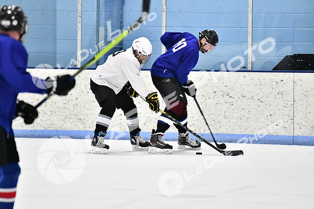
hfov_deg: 6.9
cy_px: 104
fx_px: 2617
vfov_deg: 4.6
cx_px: 157
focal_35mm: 300
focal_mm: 200
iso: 6400
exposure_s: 1/1250
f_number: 3.2
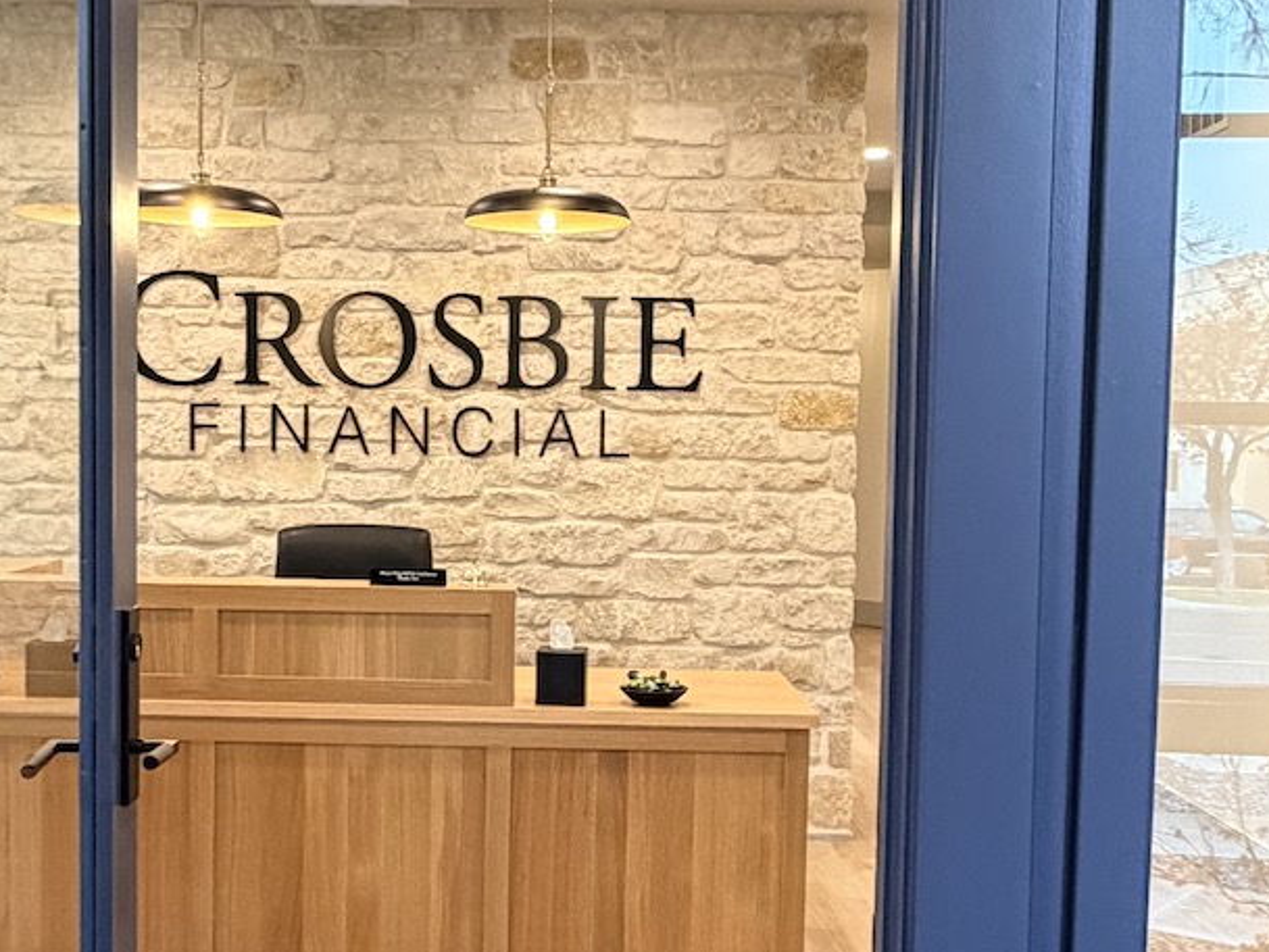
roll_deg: -0.7
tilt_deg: -3.9
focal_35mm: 46
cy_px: 529
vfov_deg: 31.5
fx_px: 1687
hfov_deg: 41.1
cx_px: 548
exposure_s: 1/60
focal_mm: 2.22
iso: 250
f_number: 2.2
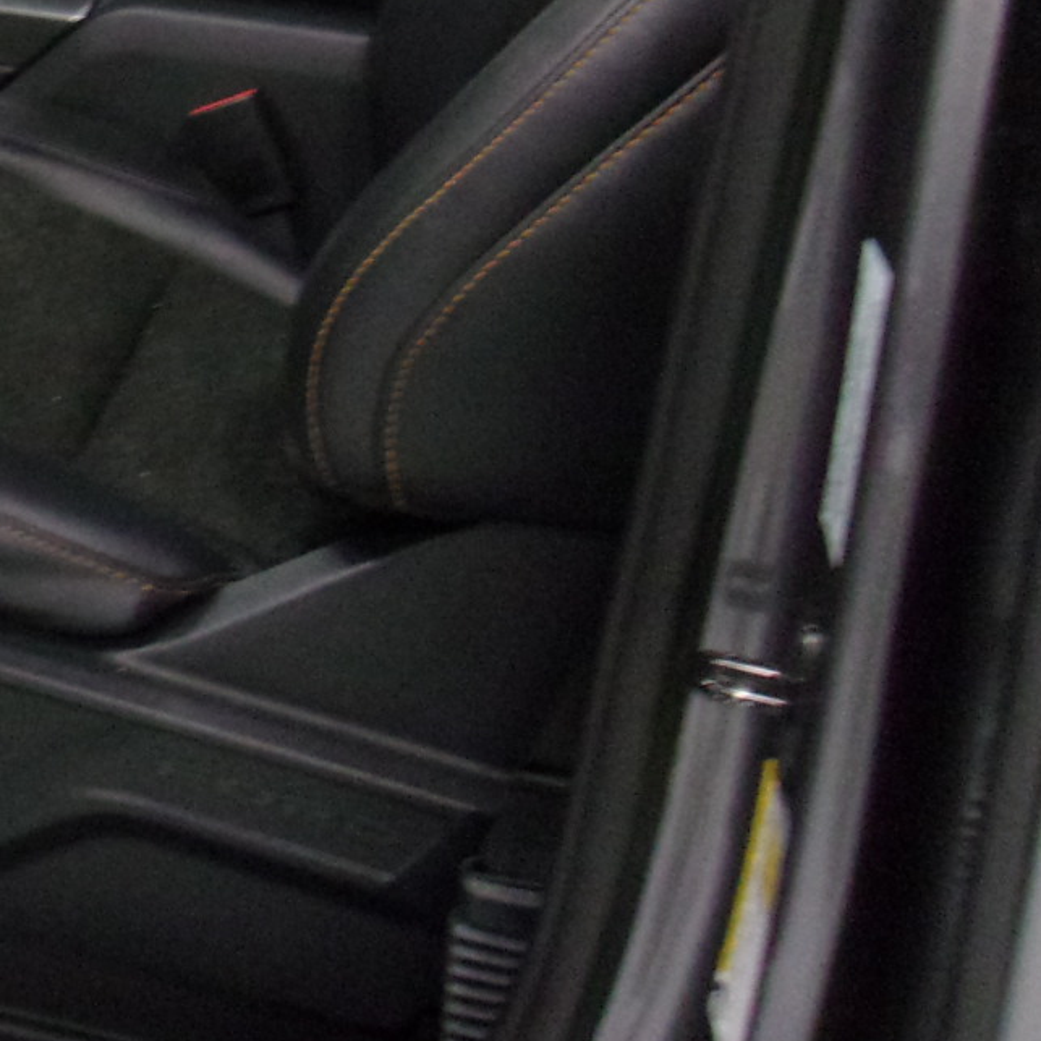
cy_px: -121
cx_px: -337
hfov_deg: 20.6
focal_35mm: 76
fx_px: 2586
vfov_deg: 21.5
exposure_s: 1/21
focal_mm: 4.9
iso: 400
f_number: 3
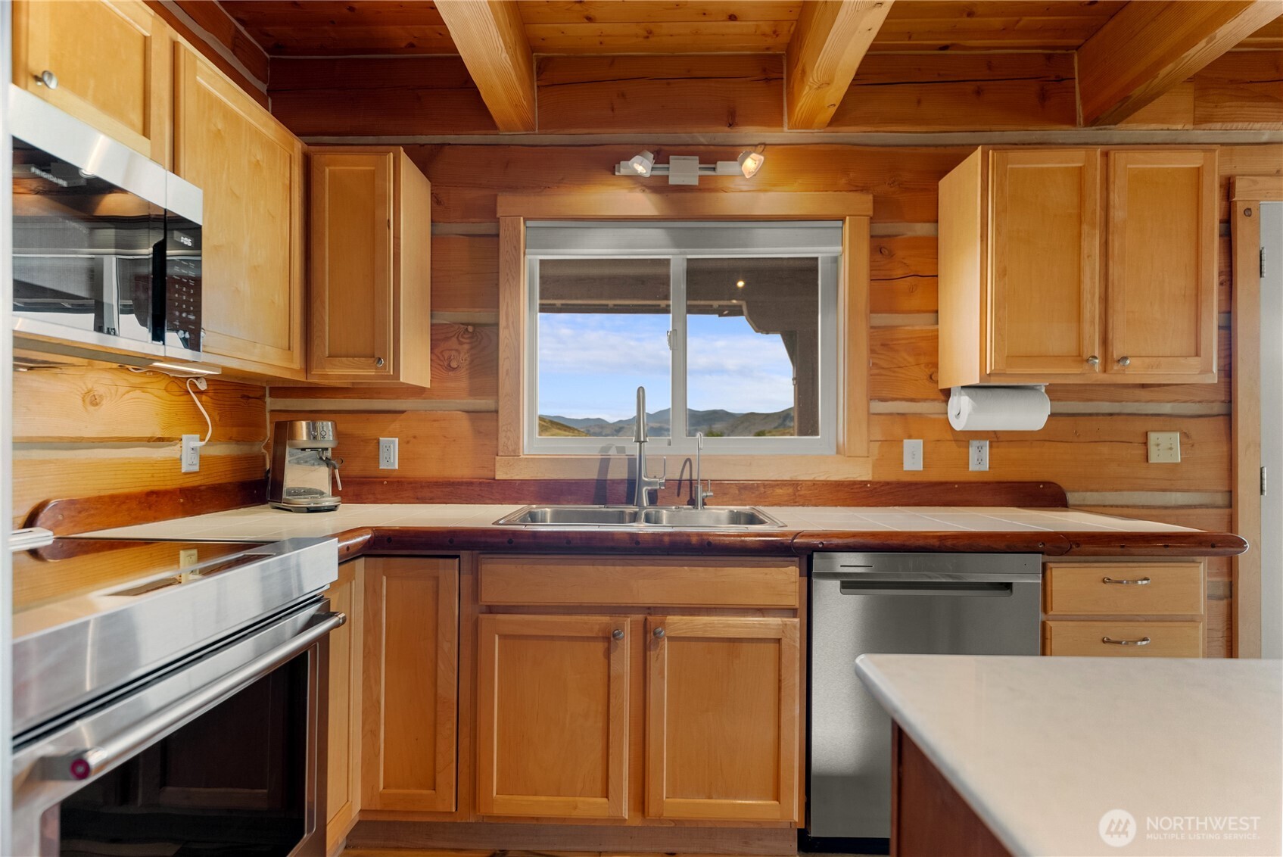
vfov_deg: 68.3
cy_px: 428
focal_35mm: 18
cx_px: 642
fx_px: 631
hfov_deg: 90.9
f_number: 2.8
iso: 400
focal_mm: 17.7
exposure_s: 1/15
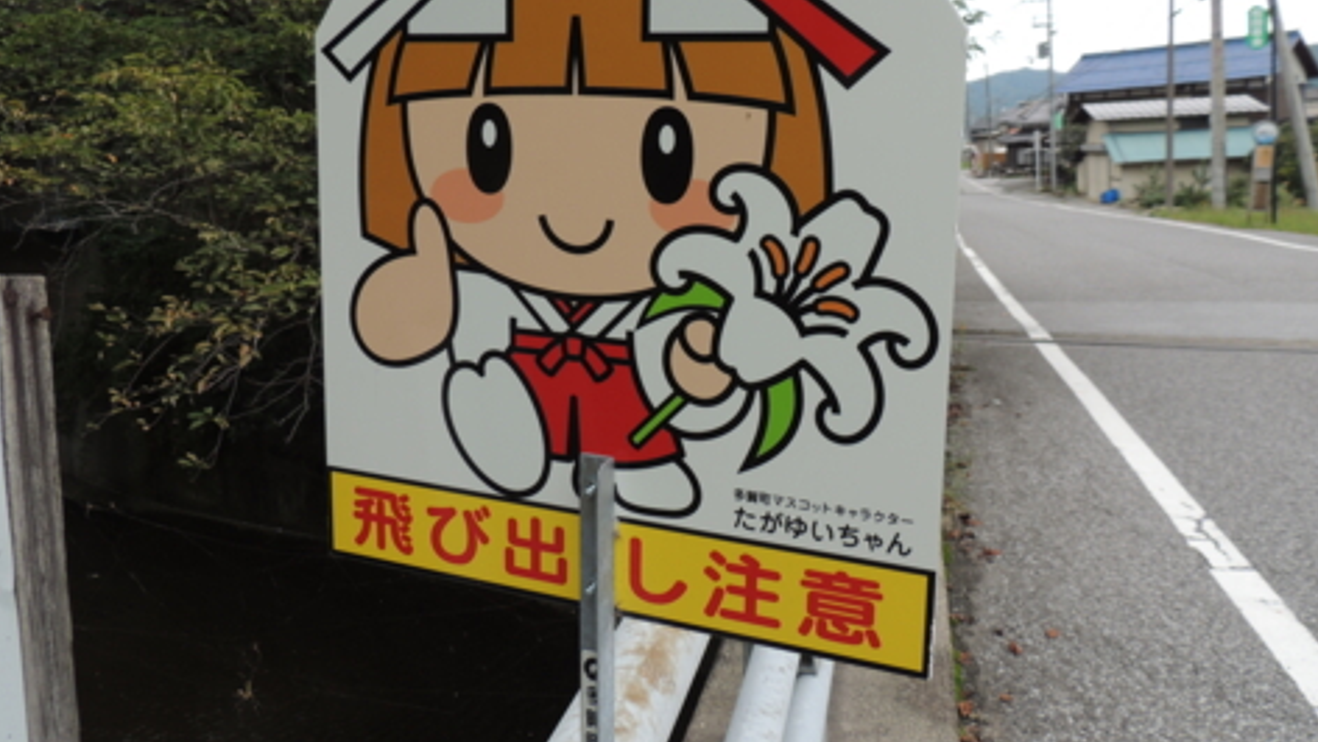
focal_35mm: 31
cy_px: 245
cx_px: 659
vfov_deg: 37.4
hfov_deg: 62.6
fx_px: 1084
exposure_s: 1/200
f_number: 3.1
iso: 100
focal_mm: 4.9
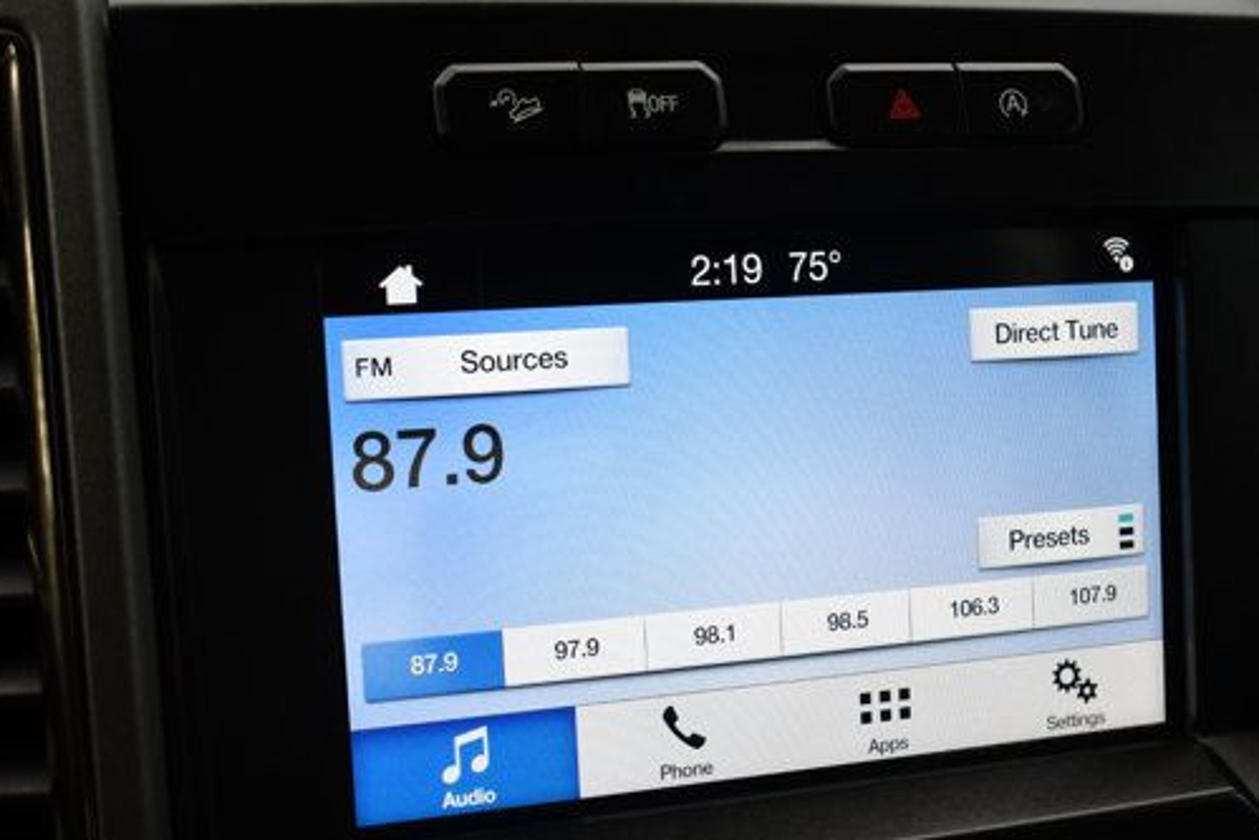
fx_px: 2064
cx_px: 709
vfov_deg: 23.0
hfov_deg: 33.9
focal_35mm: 59
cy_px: 508
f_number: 4.2
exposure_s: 1/250
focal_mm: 31
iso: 640
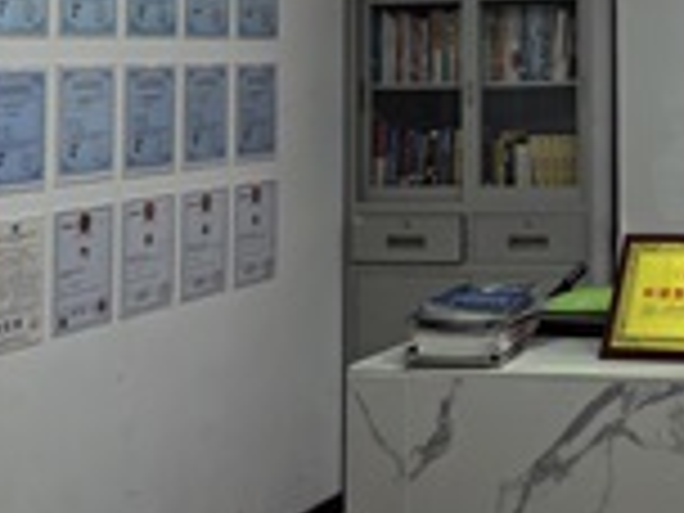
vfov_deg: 19.8
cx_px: 770
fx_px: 1403
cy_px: -52
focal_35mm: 71
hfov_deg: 25.3
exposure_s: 1/100
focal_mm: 5.75
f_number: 1.4
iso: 64
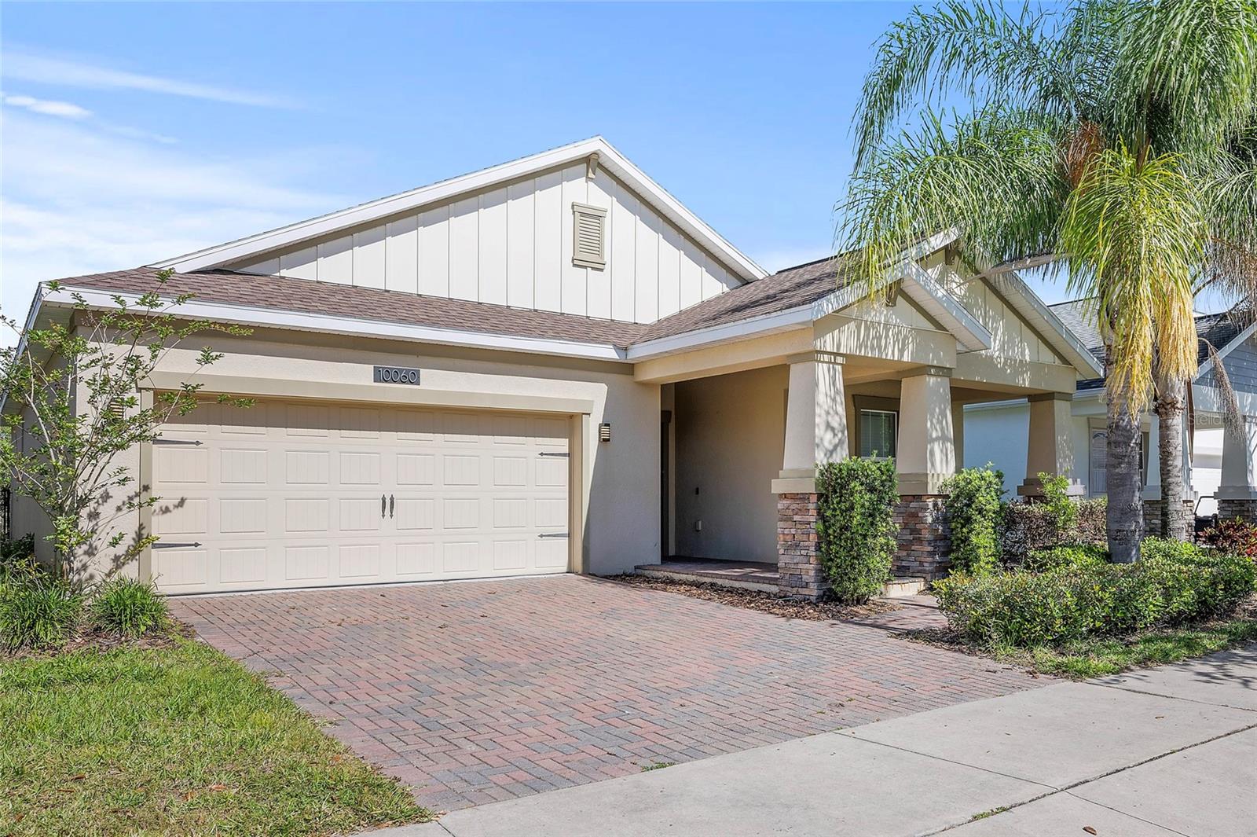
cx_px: 628
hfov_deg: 95.0
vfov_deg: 72.0
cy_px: 418
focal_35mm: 16
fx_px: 576
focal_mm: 16.5
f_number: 8
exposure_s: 1/60
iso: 64
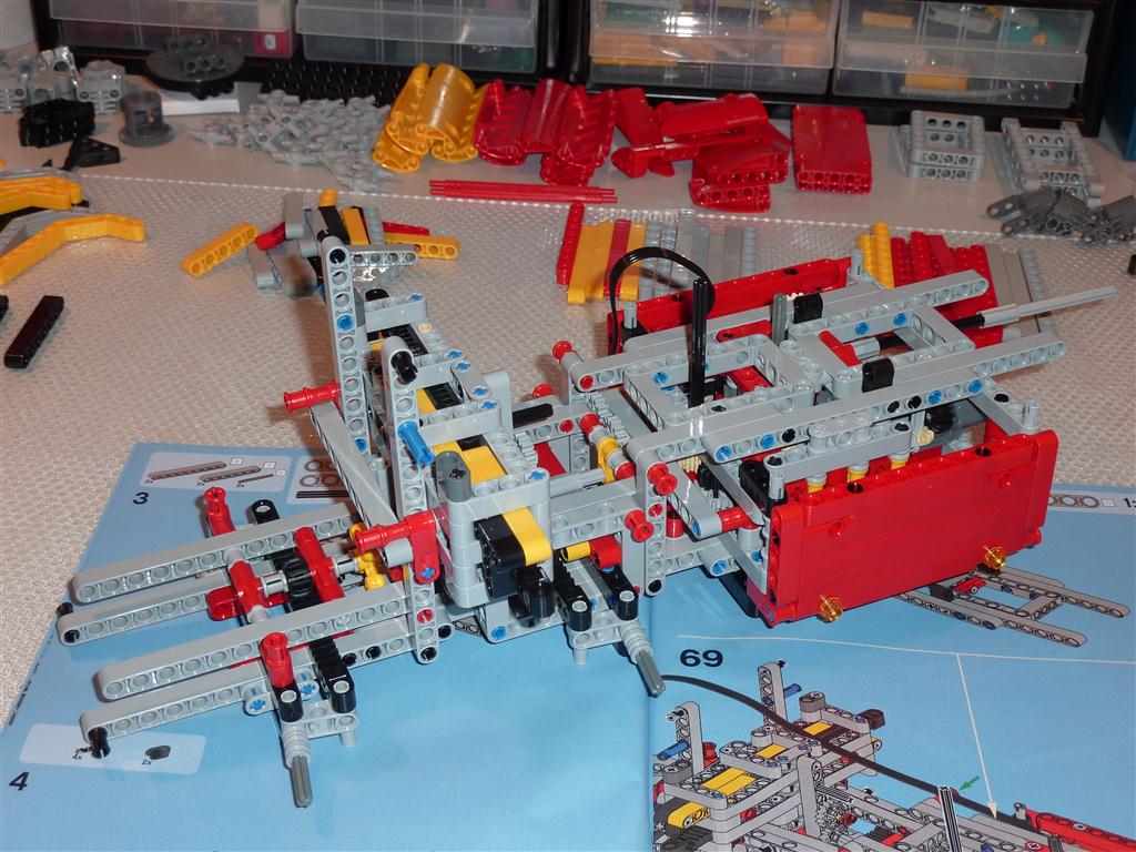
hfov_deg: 39.7
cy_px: 426
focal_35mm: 48
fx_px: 1575
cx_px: 568
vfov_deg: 30.3
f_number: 3.8
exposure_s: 1/30
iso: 100
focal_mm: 7.9
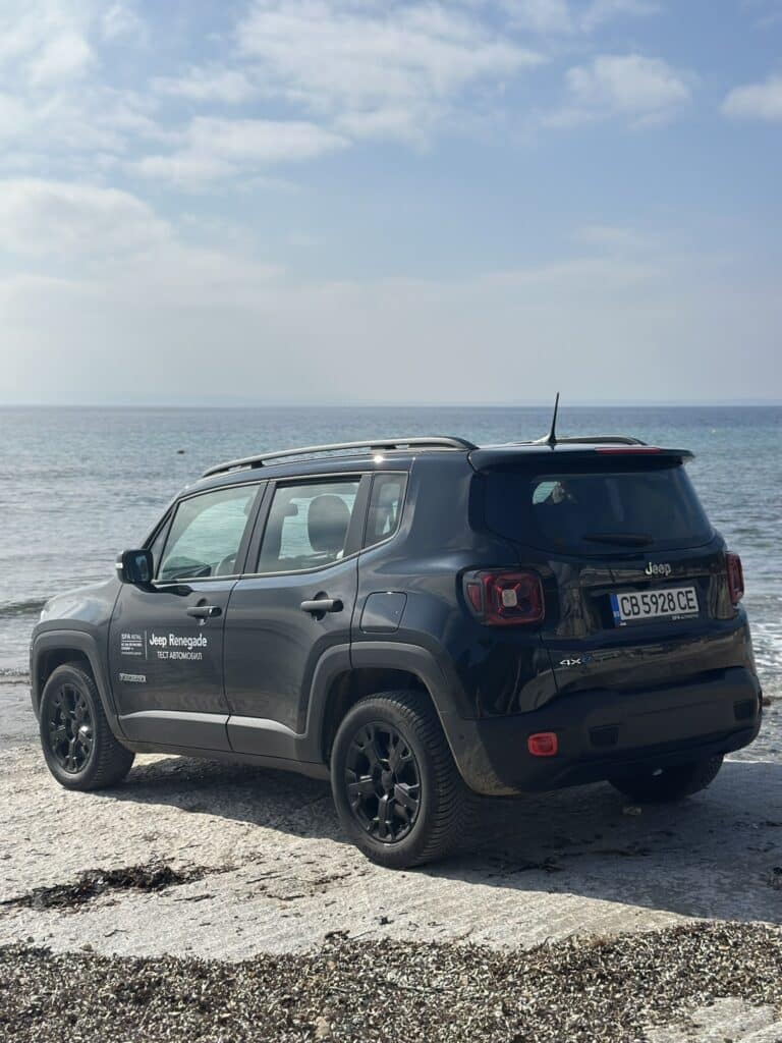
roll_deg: -0.7
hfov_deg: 30.3
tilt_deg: -4.7
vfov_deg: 39.7
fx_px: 1446
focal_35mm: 48
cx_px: 391
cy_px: 522
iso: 100
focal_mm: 6.86
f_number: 1.78
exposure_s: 1/13699
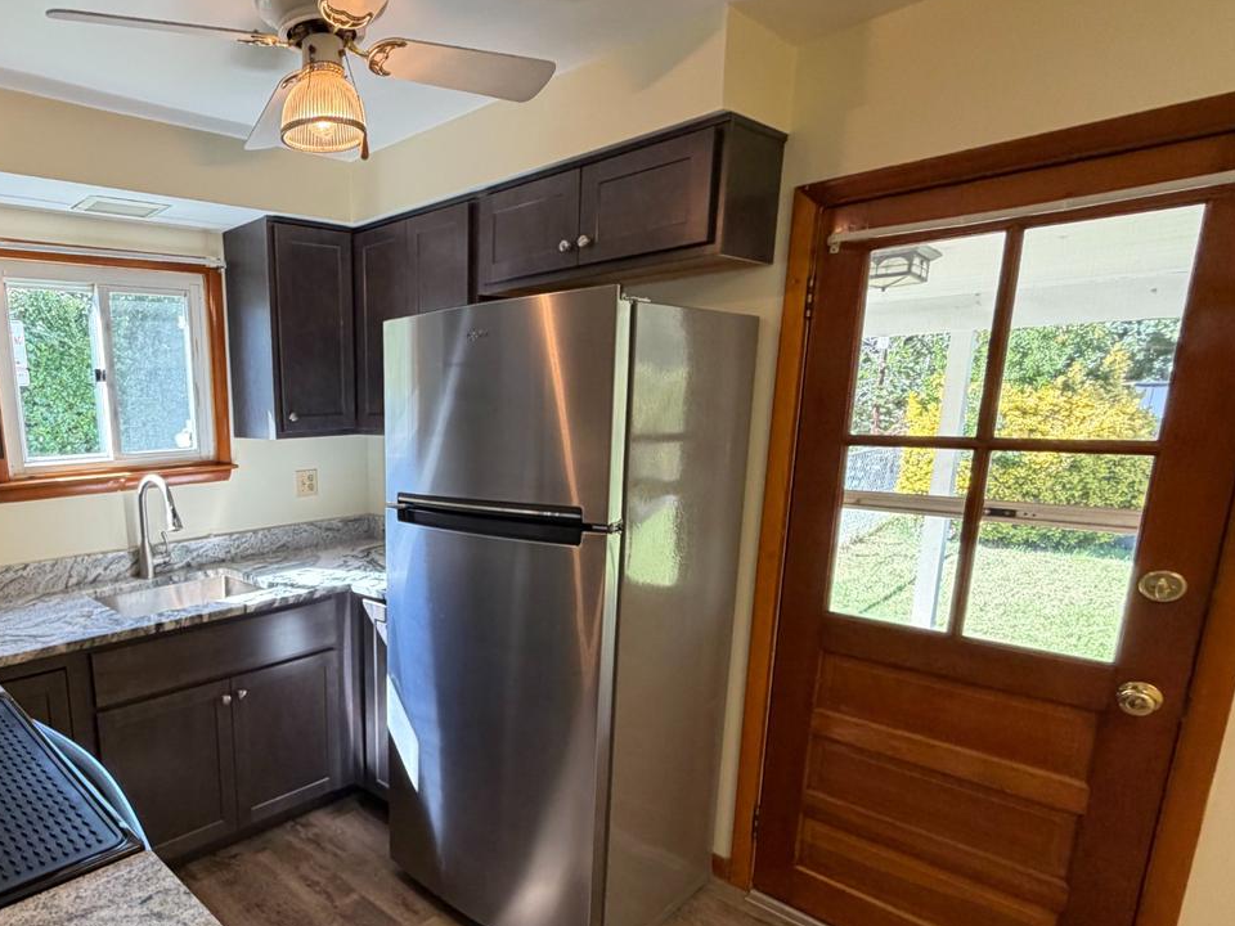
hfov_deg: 74.3
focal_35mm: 21
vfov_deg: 62.8
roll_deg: +2.0
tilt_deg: -11.6
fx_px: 749
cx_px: 333
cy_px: 558
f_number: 2.2
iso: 200
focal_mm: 2.22
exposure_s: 1/120
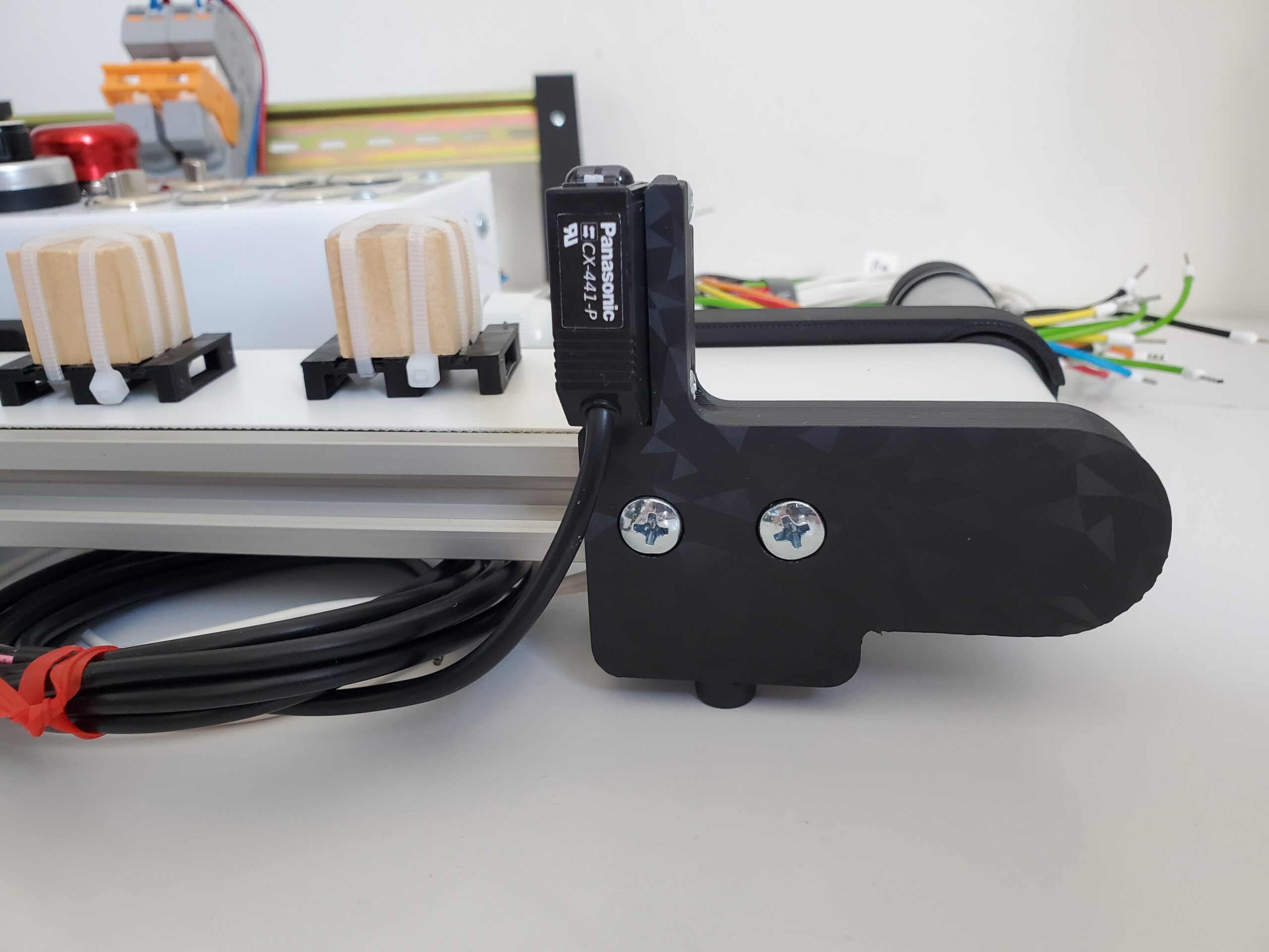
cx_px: 634
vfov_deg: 53.1
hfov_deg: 67.3
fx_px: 953
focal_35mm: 26
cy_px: 476
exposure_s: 1/40
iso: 200
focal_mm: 4.3
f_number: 2.4
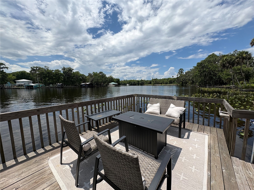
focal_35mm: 14
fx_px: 103
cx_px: 127
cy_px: 95
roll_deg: +1.7
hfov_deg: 102.1
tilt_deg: -5.0
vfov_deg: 85.7
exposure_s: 1/2770
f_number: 2.2
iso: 50
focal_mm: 2.22
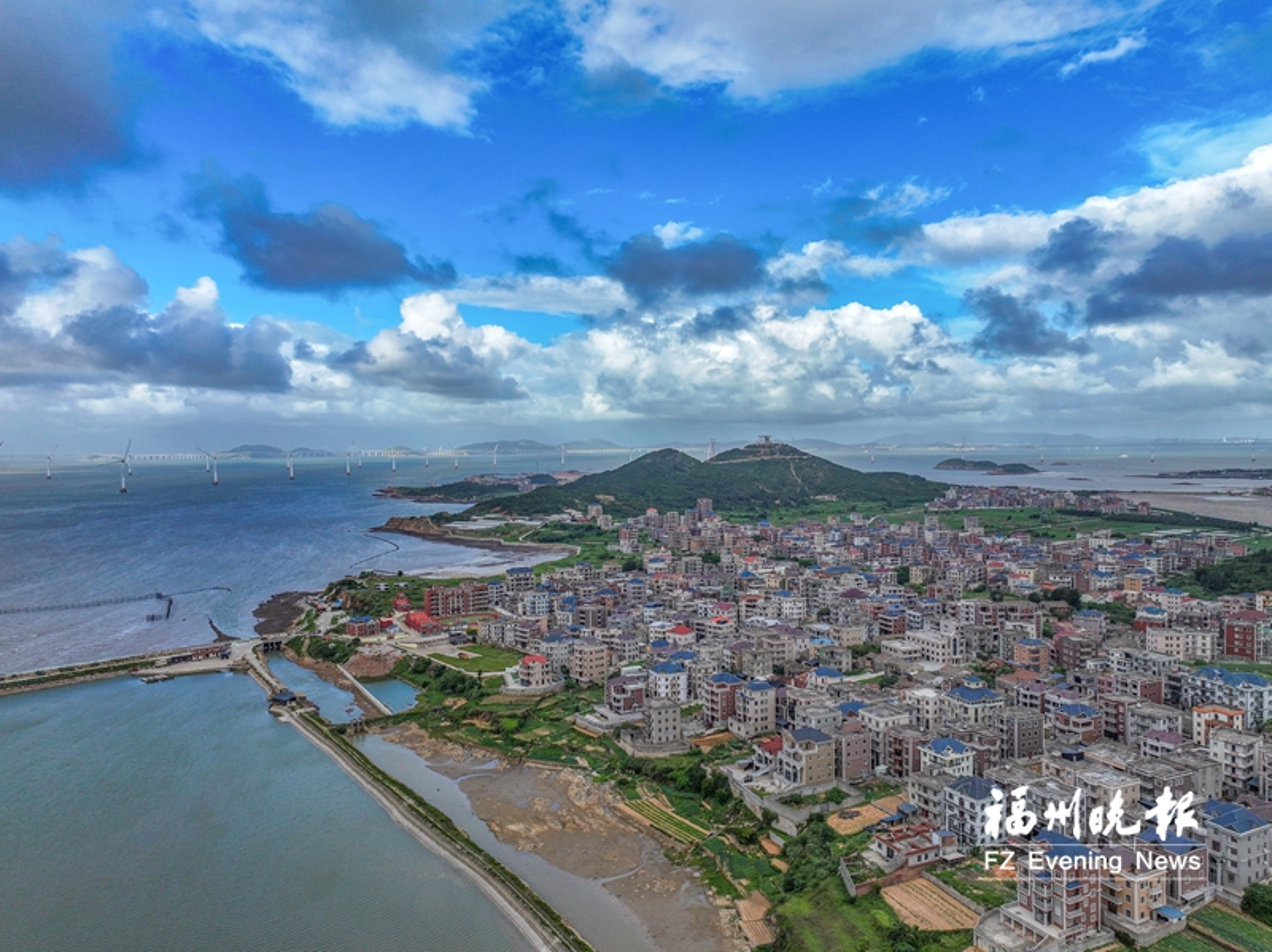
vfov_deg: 56.8
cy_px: 476
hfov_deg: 71.6
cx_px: 636
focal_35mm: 24
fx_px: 881
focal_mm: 12.29
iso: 100
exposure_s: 1/1600
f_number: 2.8
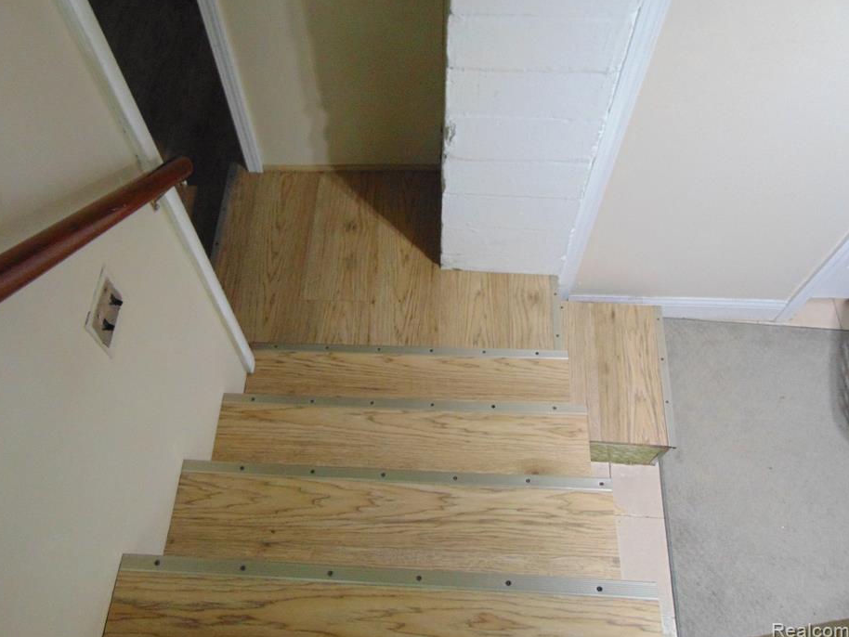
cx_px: 390
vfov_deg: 49.7
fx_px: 687
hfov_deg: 63.3
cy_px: 289
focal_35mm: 28
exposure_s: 1/30
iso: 400
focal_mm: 4.5
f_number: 3
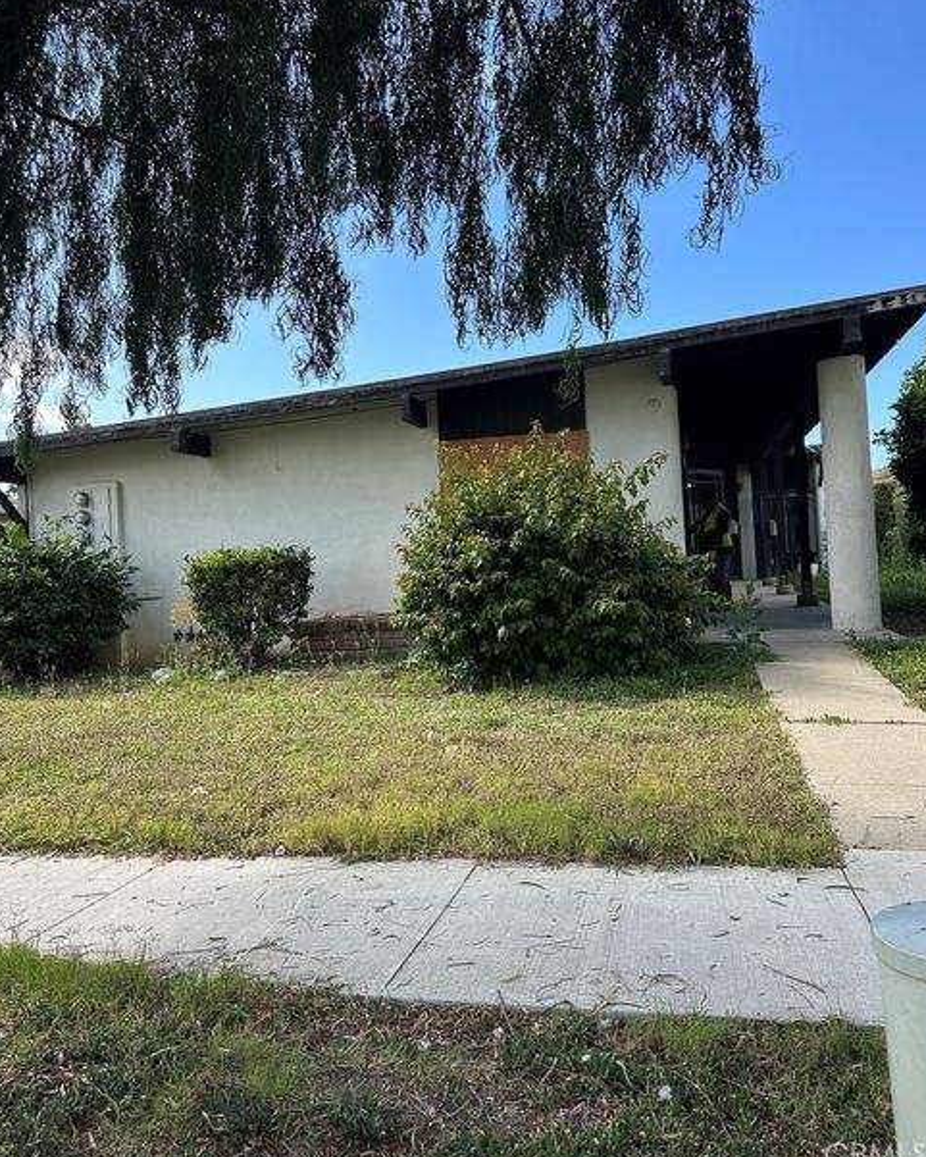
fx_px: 890
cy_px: 530
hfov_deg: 54.9
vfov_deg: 65.9
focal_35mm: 26
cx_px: 470
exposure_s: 1/1144
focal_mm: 6.86
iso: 80
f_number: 1.78
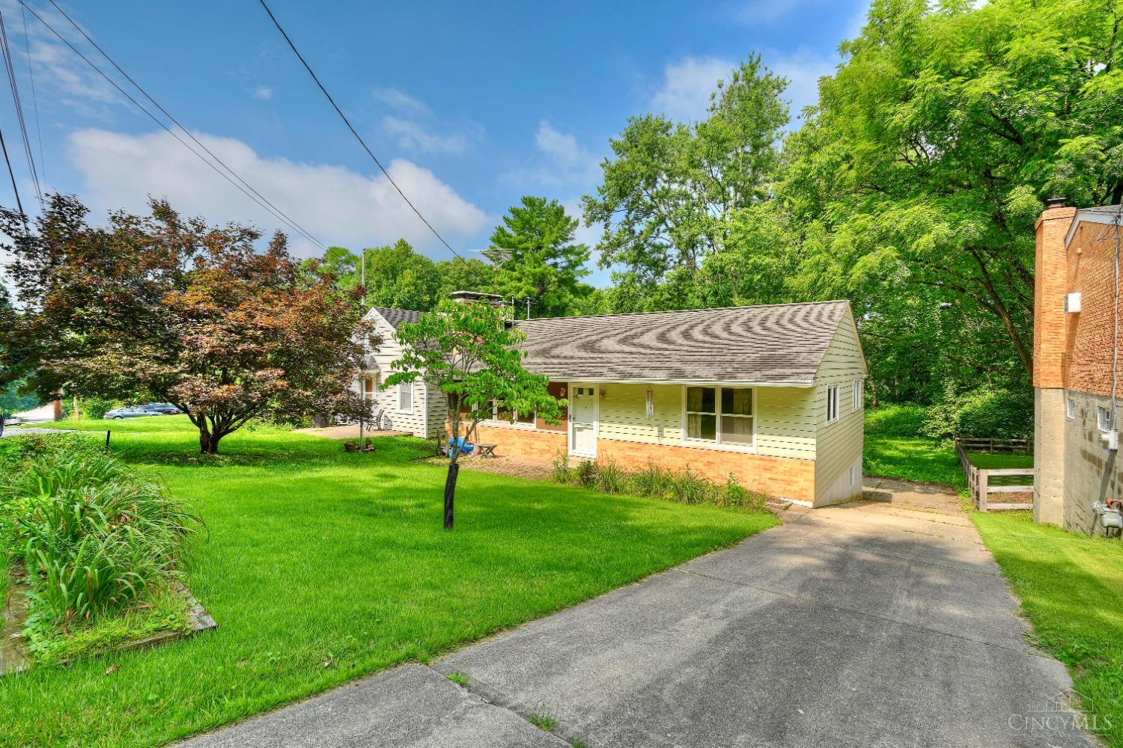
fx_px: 515
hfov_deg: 95.0
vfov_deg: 72.1
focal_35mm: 16
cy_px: 374
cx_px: 562
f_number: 10
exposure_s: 1/40
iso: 100
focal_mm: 16.5
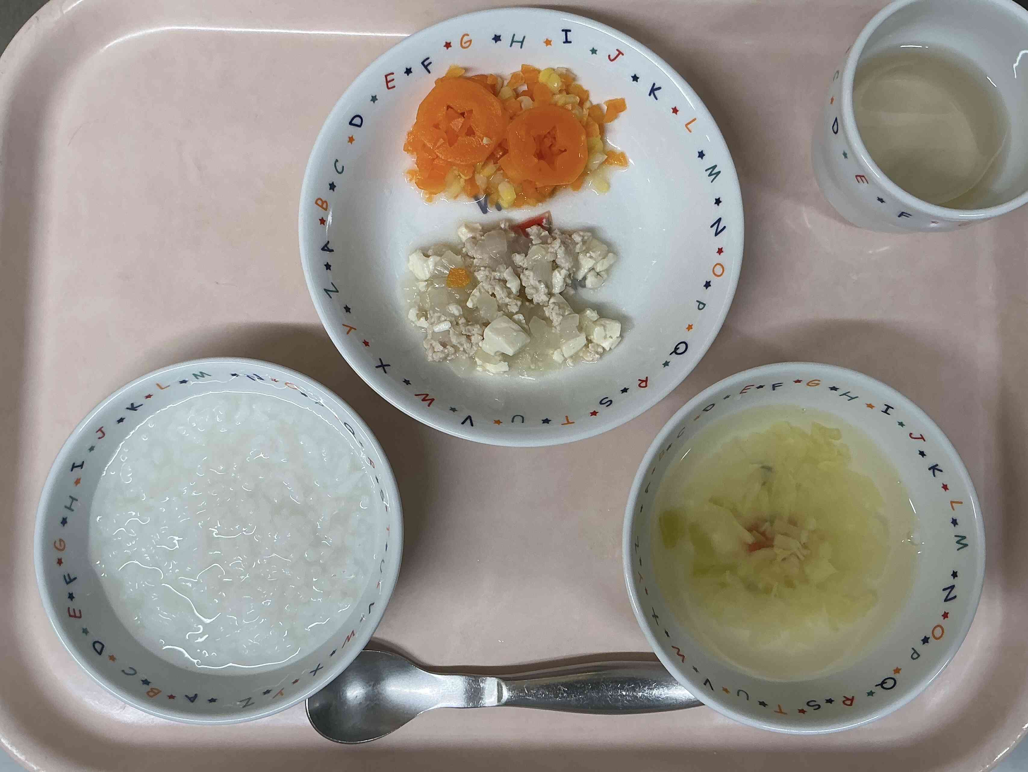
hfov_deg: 61.7
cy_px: 386
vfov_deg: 48.2
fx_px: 861
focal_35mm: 29
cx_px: 514
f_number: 1.8
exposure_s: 1/60
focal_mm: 3
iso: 40
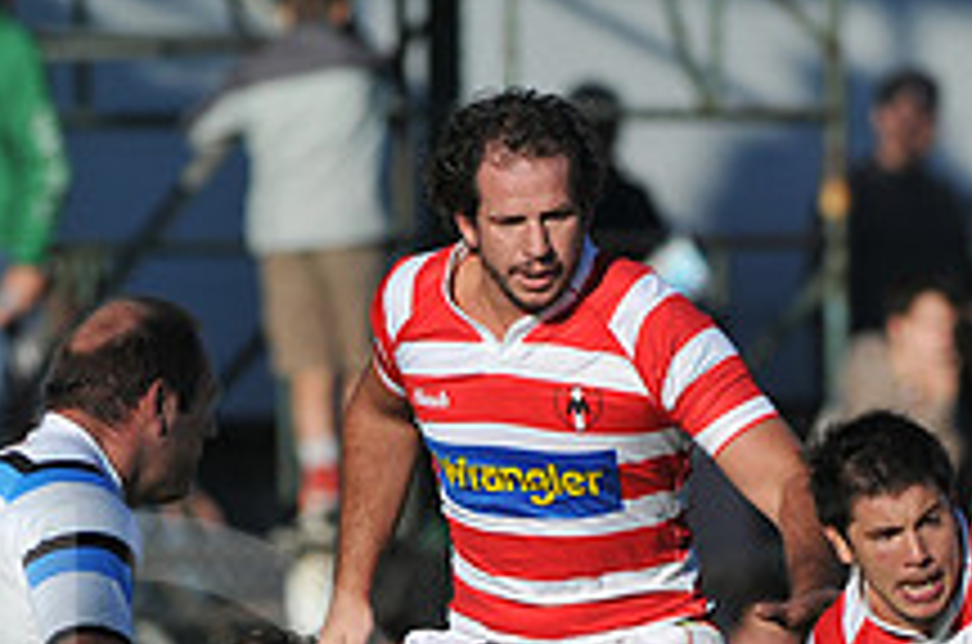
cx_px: 896
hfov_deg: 1.7
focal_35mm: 1210
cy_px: 844
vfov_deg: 1.1
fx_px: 32598
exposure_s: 1/3200
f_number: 3.5
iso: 200
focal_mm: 300
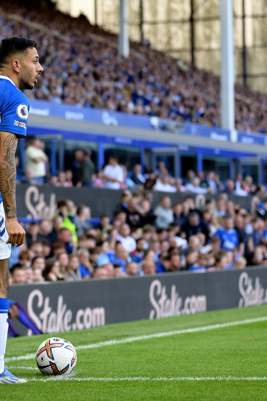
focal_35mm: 143
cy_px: 200
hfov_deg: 9.6
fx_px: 1592
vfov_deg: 14.4
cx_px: 44
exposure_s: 1/1600
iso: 1000
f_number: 2.8
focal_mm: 95
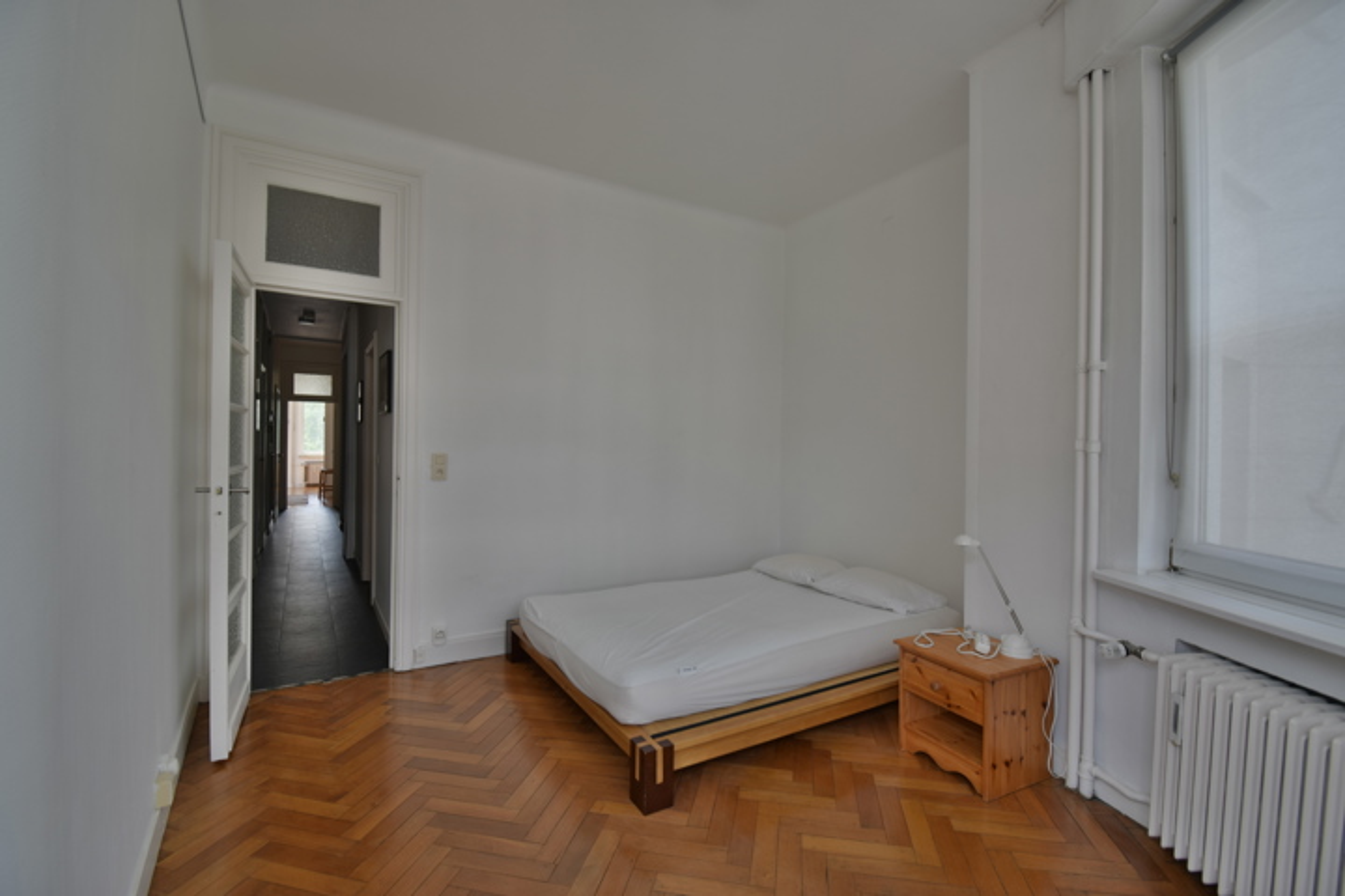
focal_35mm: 15
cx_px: 672
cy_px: 448
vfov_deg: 77.3
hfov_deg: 100.4
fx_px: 560
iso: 100
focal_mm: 10
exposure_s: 1/50
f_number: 4.5
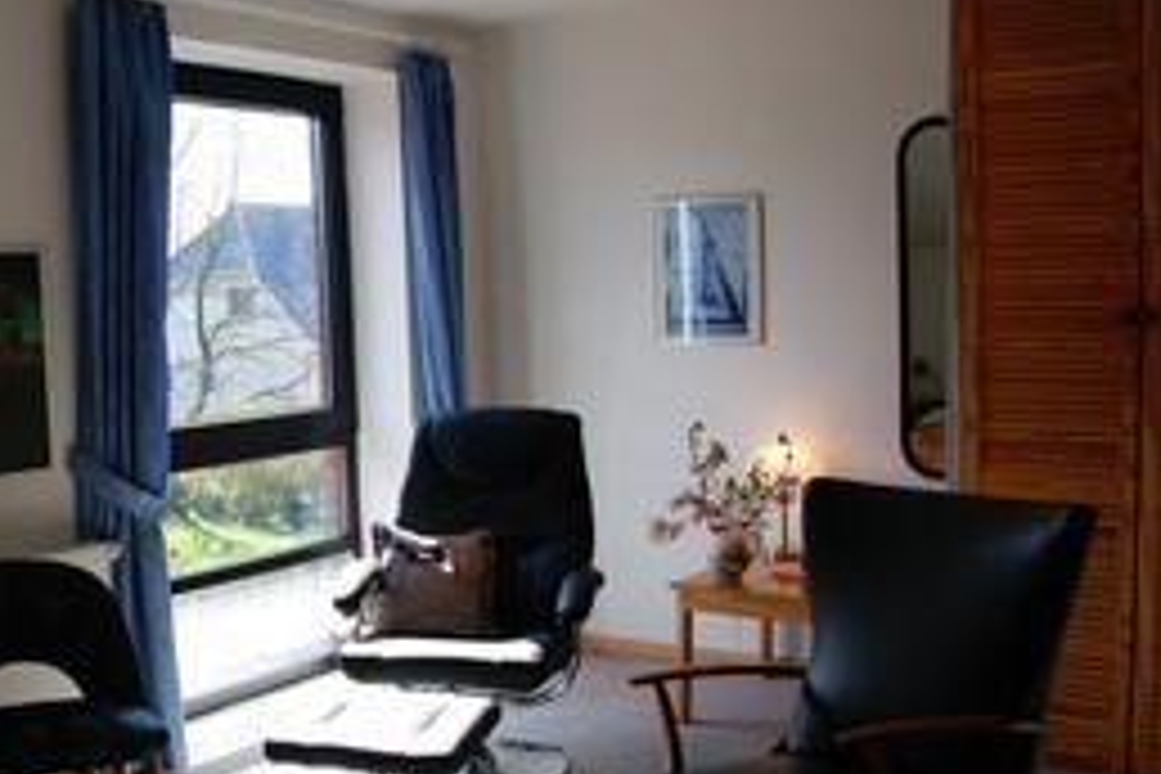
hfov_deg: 44.7
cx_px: 274
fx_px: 1354
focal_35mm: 42
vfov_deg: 31.8
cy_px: 454
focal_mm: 18
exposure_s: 1/50
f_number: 5.6
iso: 100
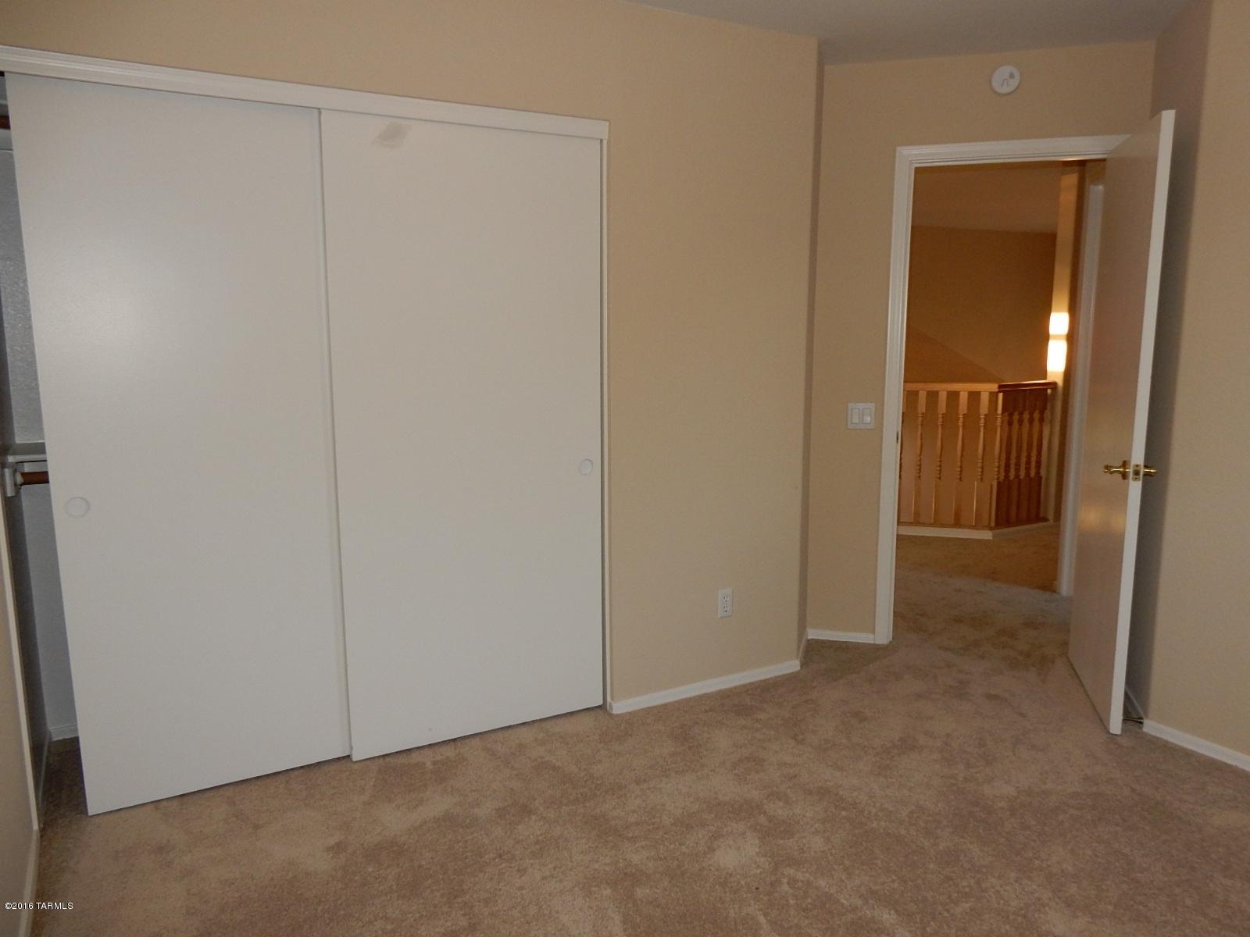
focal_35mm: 25
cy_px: 468
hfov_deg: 69.4
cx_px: 625
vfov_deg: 54.9
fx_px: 903
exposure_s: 1/30
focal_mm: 4.5
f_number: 3.7
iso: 200
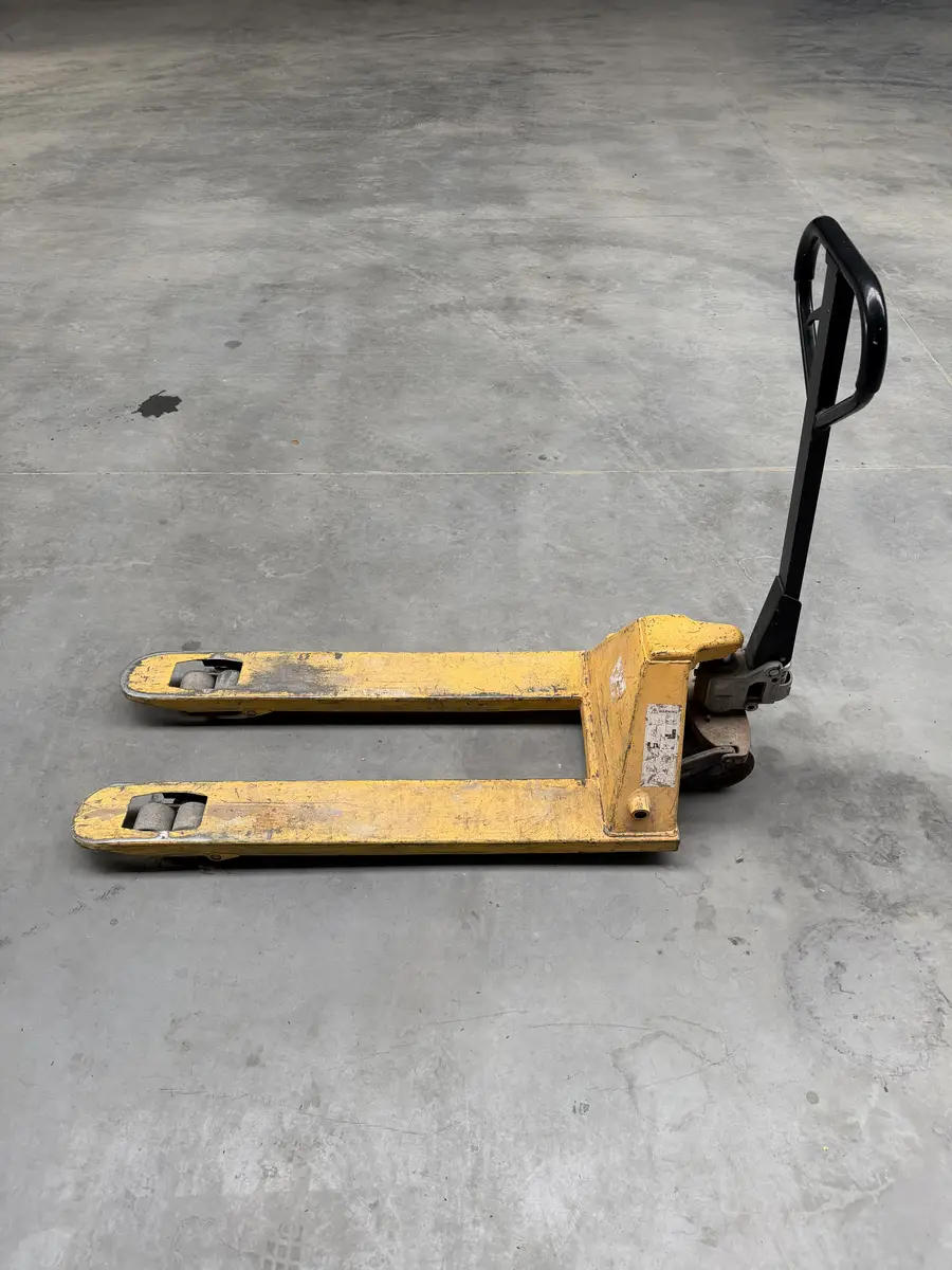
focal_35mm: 24
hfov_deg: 56.8
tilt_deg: -45.0
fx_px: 880
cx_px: 476
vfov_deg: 71.6
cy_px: 635
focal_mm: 6.76
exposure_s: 1/92
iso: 200
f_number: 1.78
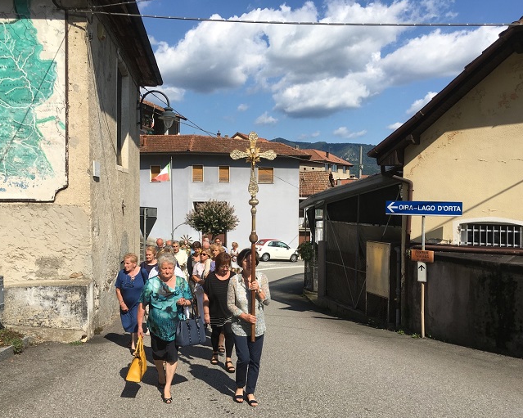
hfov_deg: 57.2
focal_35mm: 31
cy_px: 213
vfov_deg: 47.1
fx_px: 480
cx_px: 248
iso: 25
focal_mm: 4.15
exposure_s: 1/2137
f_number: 2.2
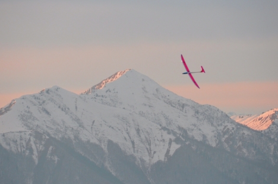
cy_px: 88
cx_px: 142
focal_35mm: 385
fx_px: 2970
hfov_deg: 5.4
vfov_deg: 3.6
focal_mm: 200
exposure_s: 1/1600
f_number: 5.6
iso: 400
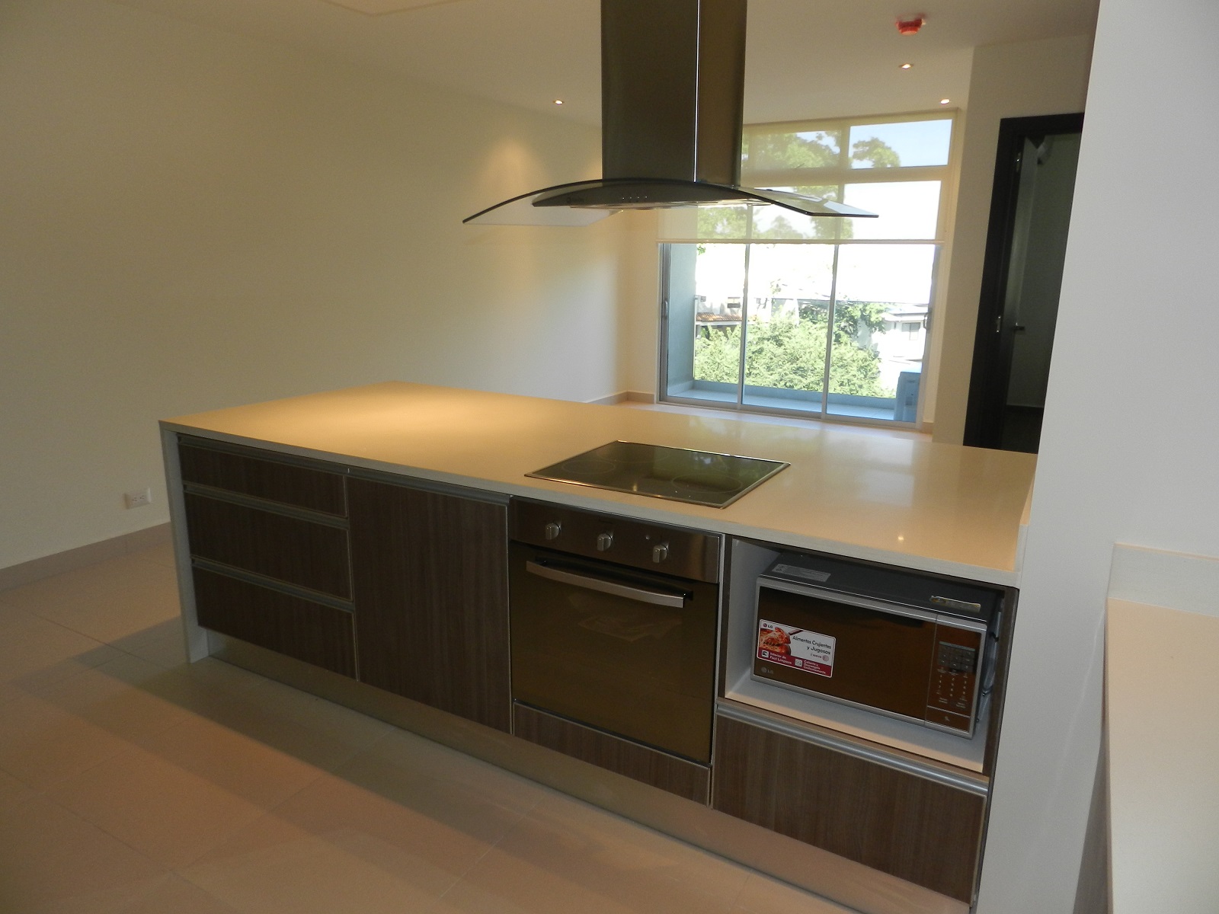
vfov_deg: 58.9
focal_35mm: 23
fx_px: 810
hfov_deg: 73.9
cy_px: 457
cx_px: 610
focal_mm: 4
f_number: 3.4
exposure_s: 1/30
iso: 160
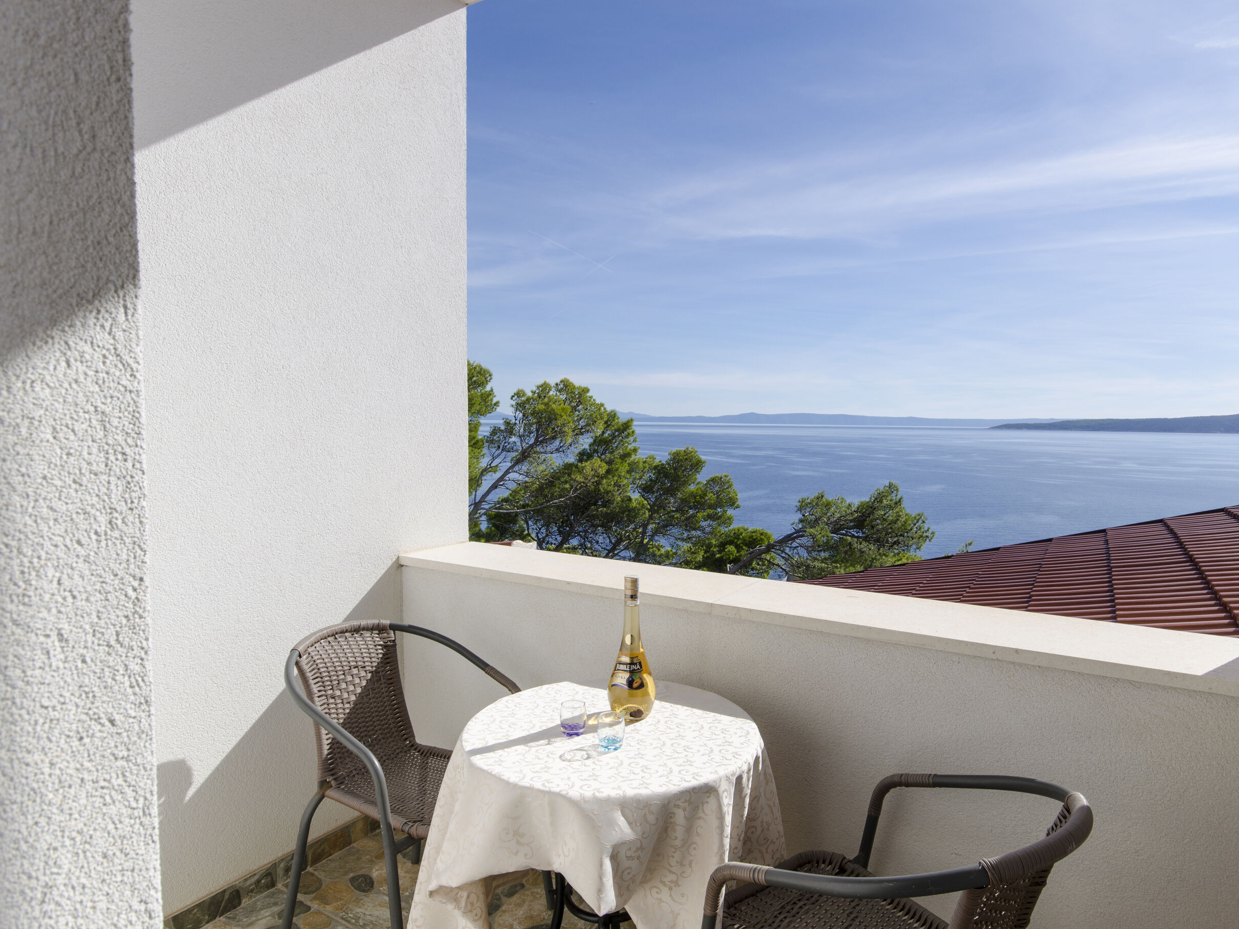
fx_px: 771
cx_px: 658
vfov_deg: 62.1
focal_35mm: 22
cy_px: 466
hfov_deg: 77.5
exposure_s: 1/320
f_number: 9
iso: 100
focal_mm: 13
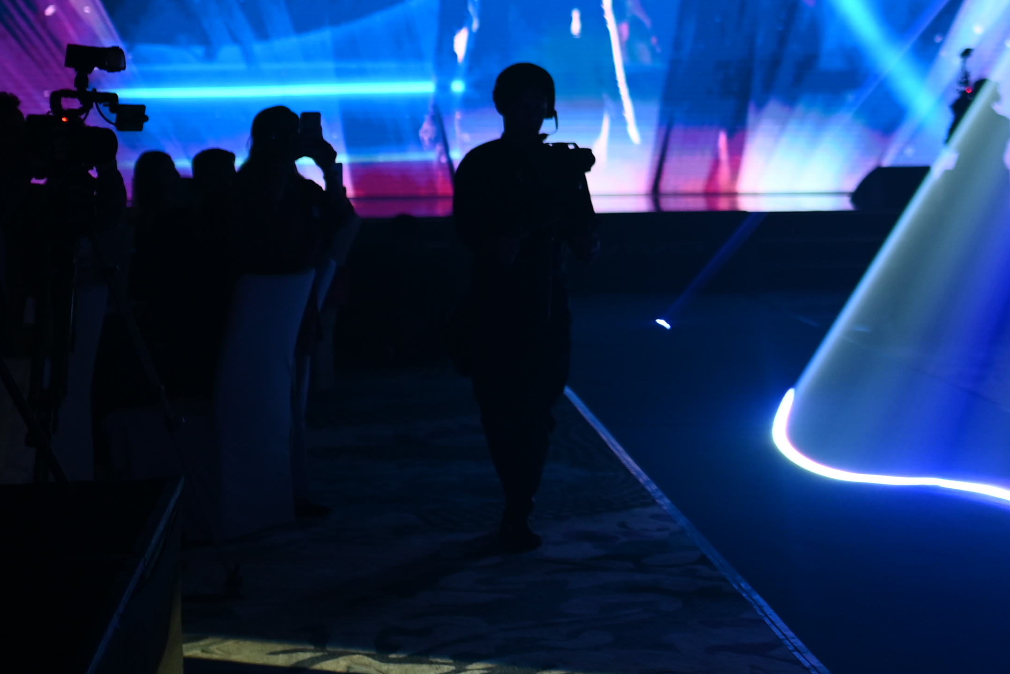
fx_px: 2722
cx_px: 1097
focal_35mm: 97
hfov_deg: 20.1
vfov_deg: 14.0
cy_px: 109
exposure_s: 1/200
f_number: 1.4
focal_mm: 35
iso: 400
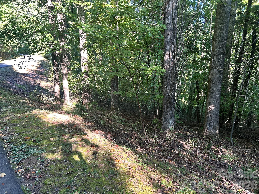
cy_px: 97
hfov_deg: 67.3
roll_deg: -0.1
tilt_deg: -14.8
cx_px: 130
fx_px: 195
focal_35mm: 26
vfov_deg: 53.1
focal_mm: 5.7
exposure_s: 1/121
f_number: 1.5
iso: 125
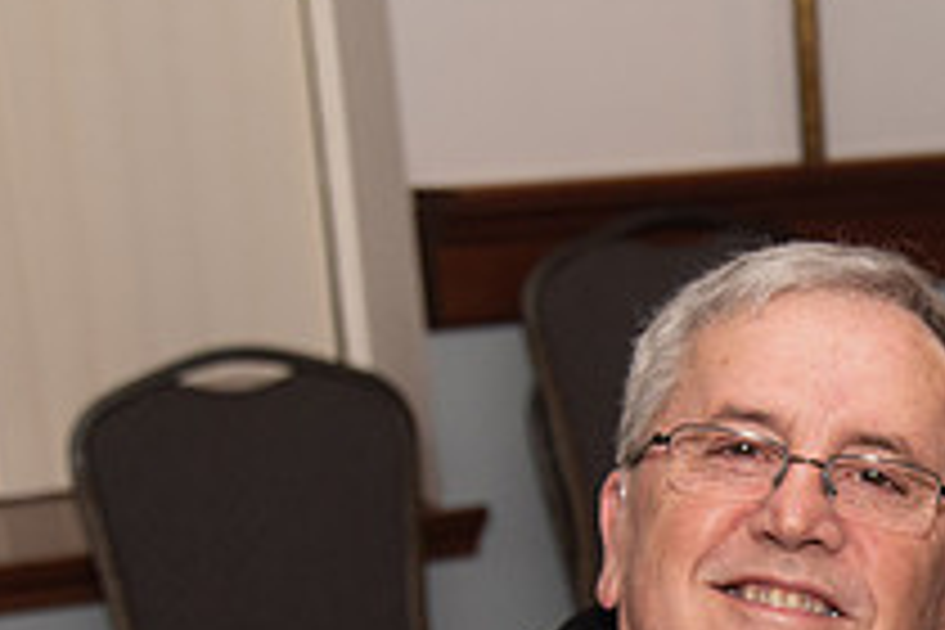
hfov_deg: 18.4
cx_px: 1138
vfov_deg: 12.7
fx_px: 2756
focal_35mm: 105
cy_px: 767
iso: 800
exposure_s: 1/200
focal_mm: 38
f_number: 4
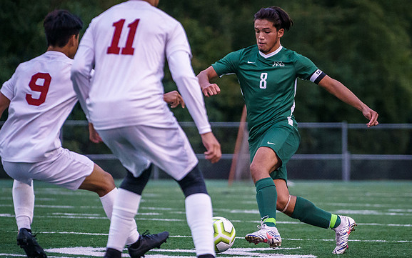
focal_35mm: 320
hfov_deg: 6.6
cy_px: 120
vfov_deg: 4.1
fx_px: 3594
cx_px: 295
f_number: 4
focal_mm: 200
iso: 5000
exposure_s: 1/1250
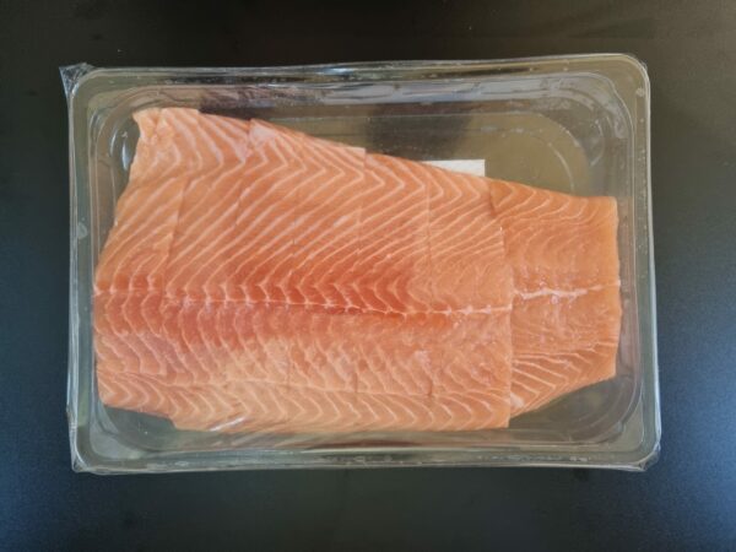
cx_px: 368
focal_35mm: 26
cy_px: 276
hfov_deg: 67.3
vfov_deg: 53.1
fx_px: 553
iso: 640
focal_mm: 5.4
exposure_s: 1/50
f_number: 1.8
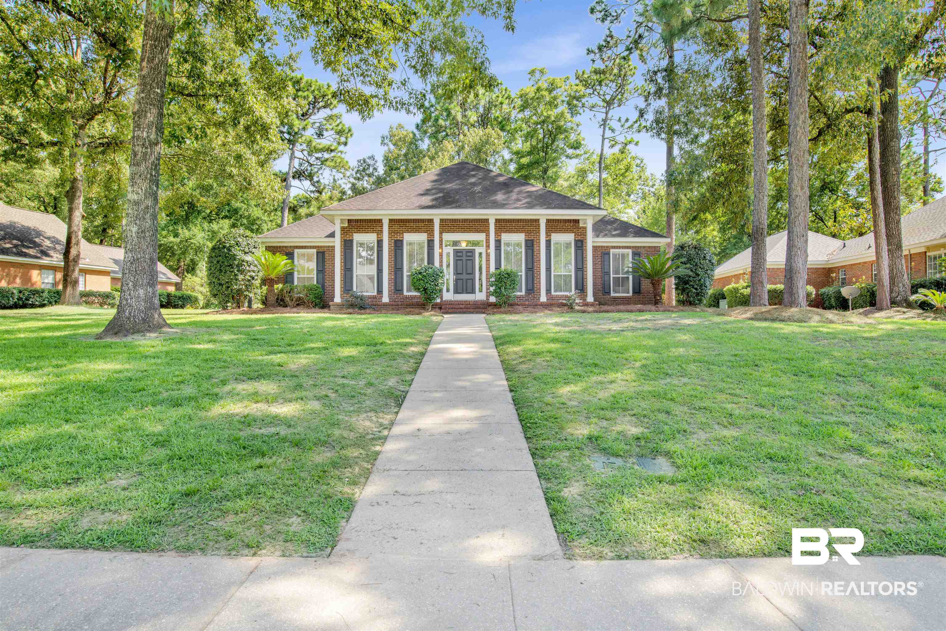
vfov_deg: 67.4
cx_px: 473
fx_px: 473
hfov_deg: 90.0
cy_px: 316
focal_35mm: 18
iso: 200
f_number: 11
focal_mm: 18
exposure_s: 1/80
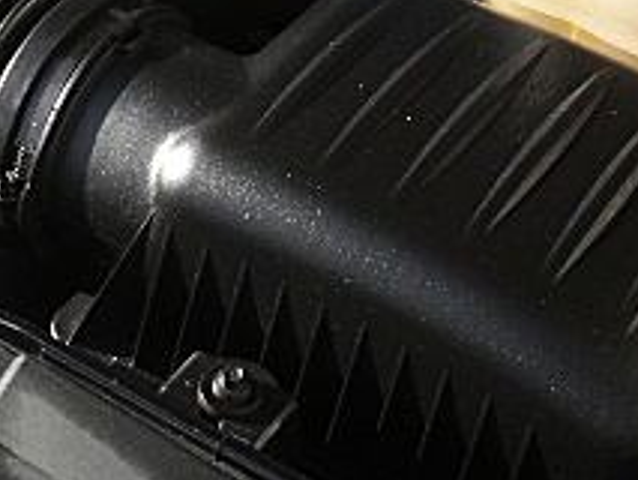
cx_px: 42
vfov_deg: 13.4
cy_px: -87
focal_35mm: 108
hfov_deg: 17.9
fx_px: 1992
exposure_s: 1/160
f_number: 2.8
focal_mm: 6.3
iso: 50
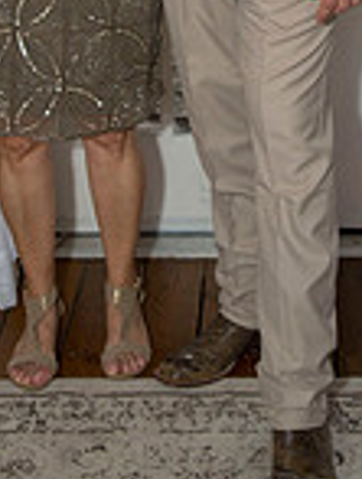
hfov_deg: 16.8
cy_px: -121
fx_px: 1222
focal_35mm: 88
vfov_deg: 20.5
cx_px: 210
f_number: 3.2
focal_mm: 30
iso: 200
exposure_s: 1/100
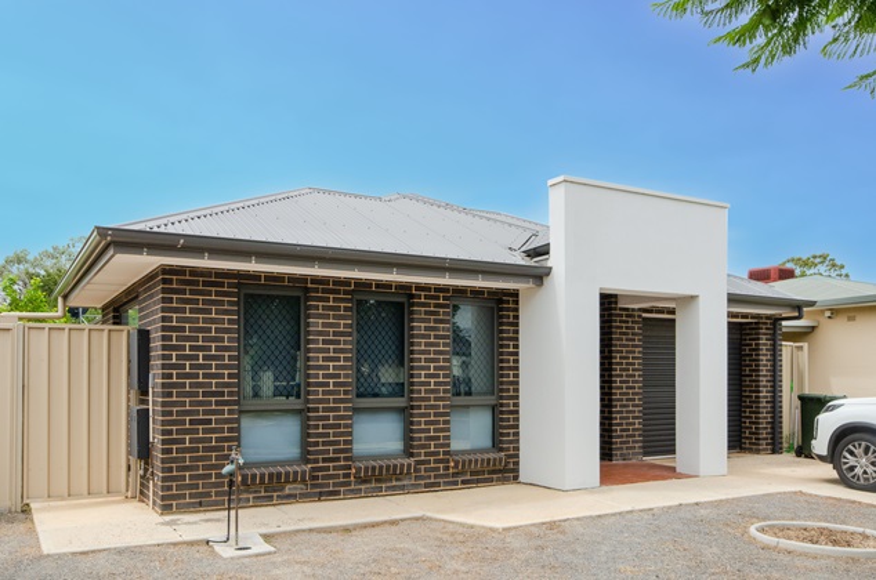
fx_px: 729
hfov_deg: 62.0
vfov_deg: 43.4
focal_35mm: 30
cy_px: 290
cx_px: 438
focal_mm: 20
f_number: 13
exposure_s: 1/500
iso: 400
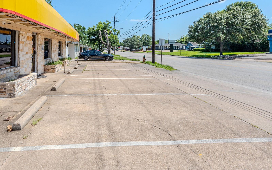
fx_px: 161
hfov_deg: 80.4
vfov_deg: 55.5
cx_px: 147
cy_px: 70
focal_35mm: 22
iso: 400
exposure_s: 1/400
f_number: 20
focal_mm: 16.5
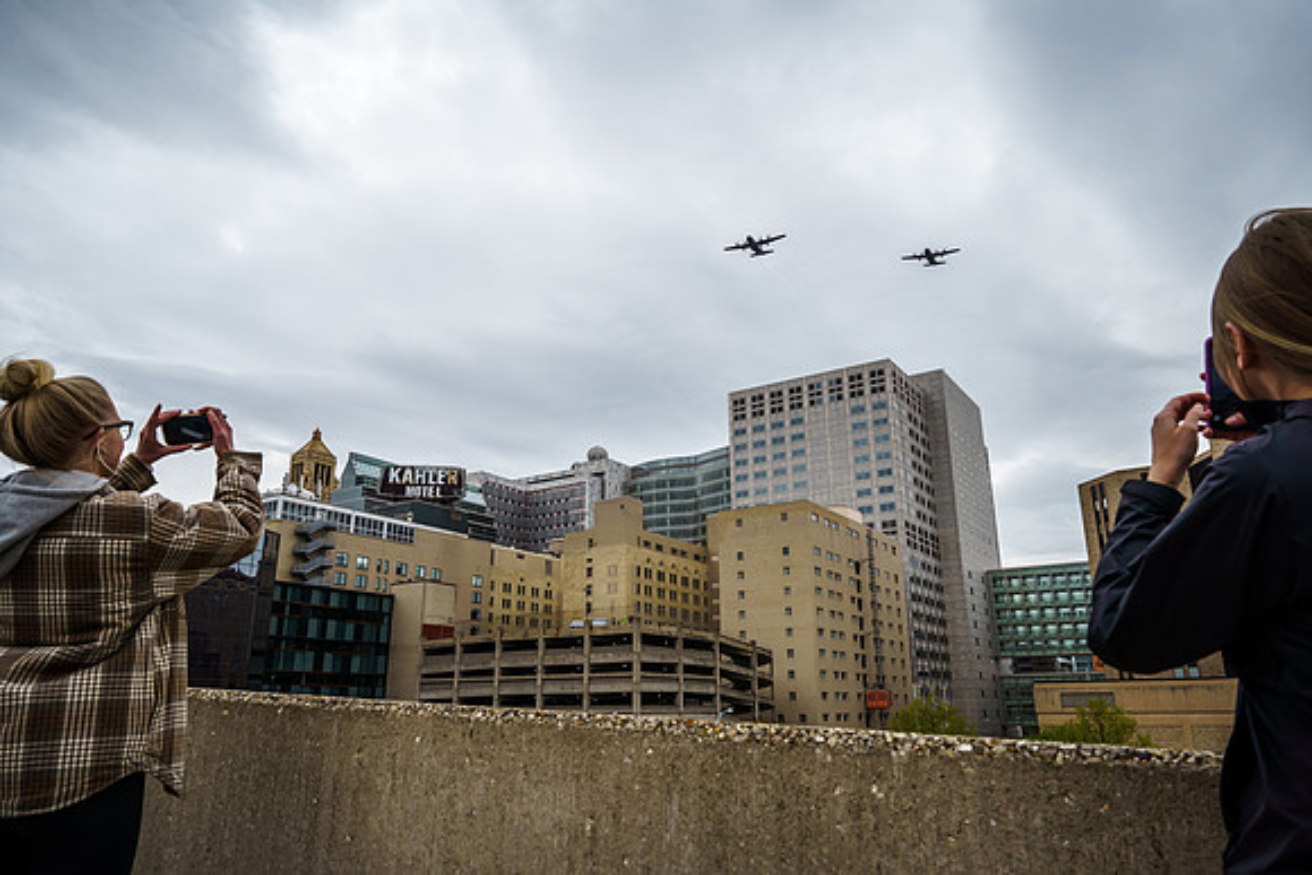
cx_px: 665
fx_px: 896
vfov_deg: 52.1
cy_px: 438
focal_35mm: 25
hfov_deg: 72.4
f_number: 8
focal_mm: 24
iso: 1000
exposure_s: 1/3200
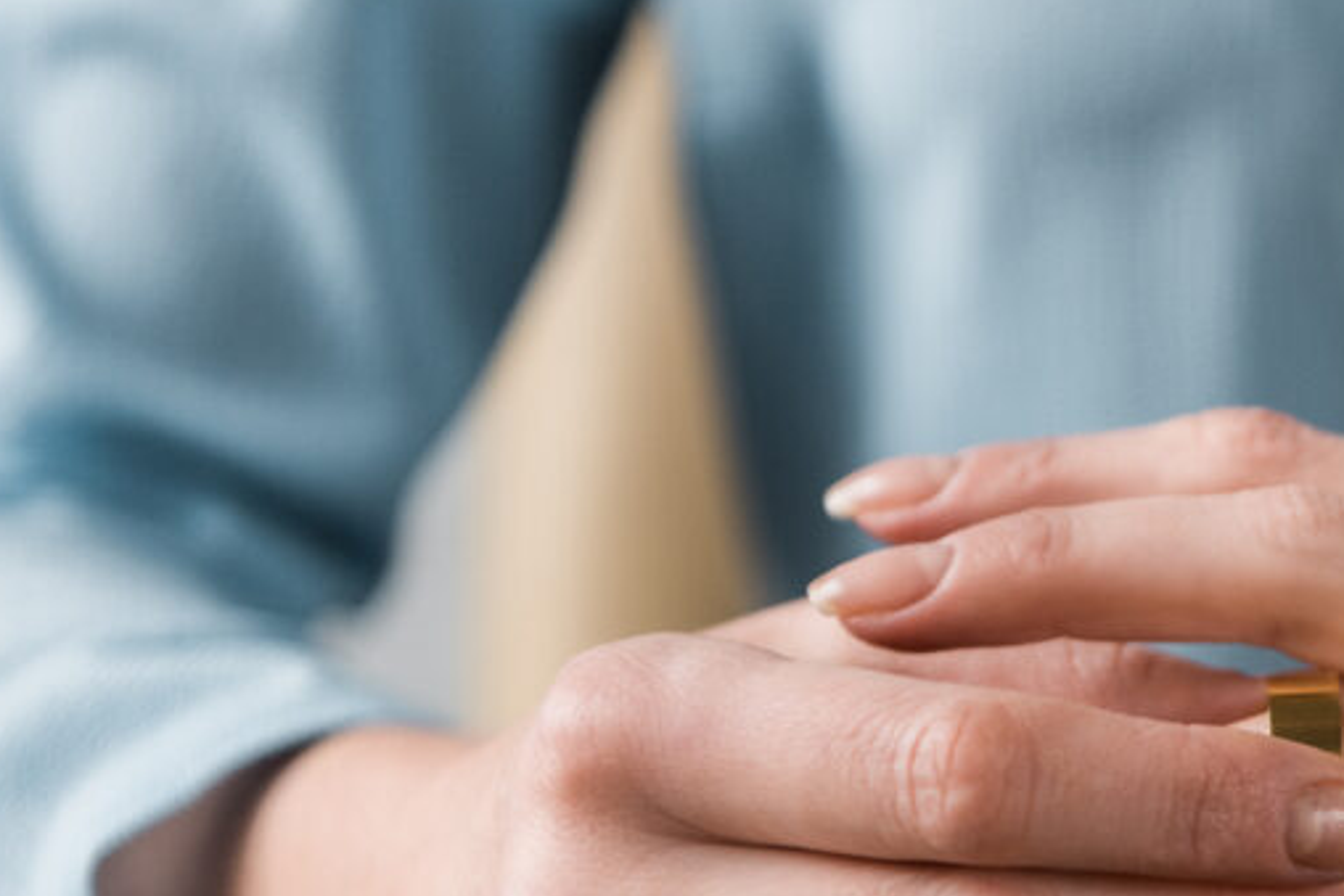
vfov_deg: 9.7
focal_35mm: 141
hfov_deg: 14.4
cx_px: 1275
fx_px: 5265
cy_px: 763
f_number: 3.2
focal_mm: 70
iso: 400
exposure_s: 1/200
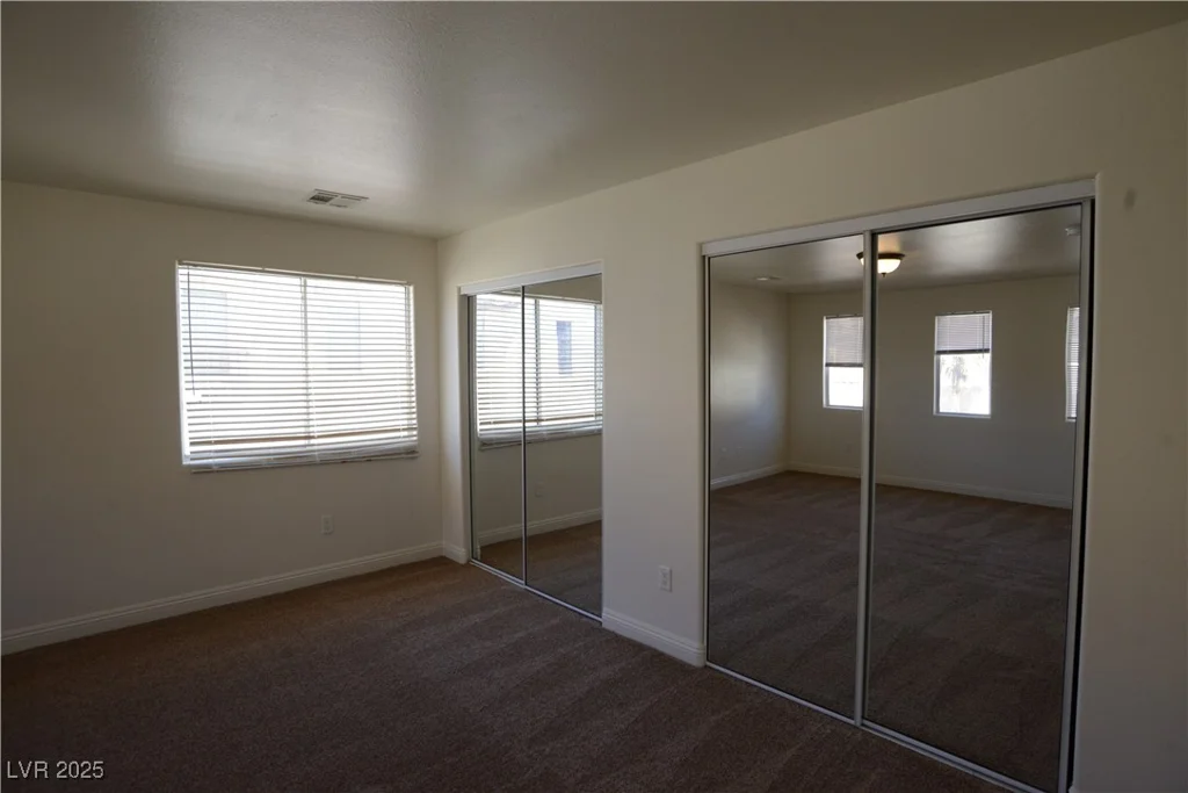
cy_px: 396
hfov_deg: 90.0
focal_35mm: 18
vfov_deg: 67.4
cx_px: 594
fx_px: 594
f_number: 5.6
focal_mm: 18
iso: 2000
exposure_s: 1/500
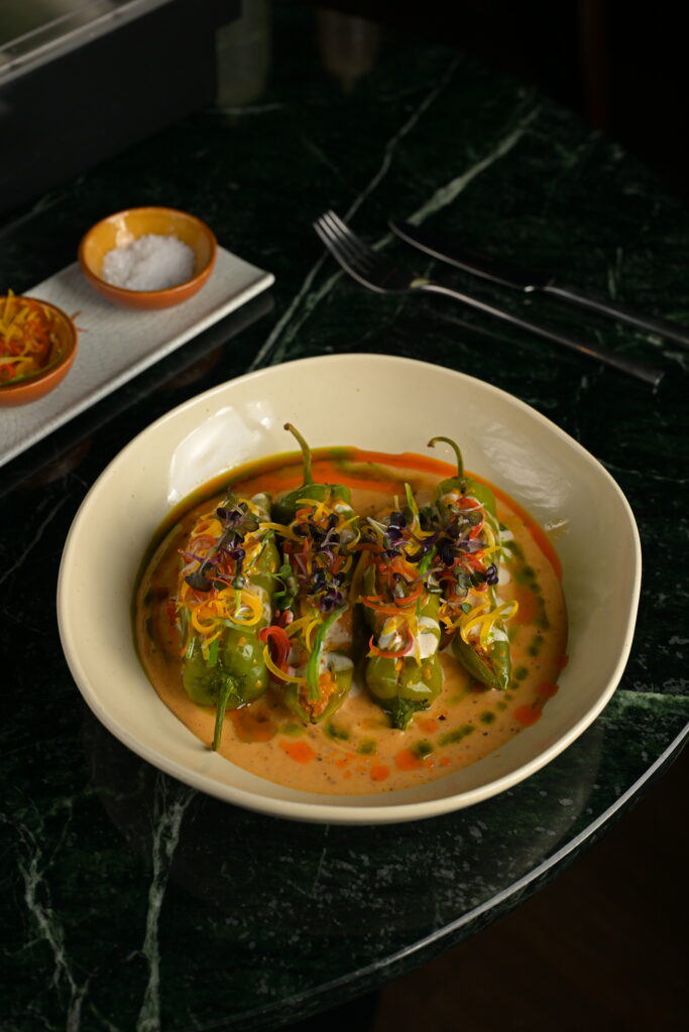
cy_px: 516
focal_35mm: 50
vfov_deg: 39.6
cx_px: 344
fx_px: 1435
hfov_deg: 27.0
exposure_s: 1/200
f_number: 5.6
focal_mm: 50
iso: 400
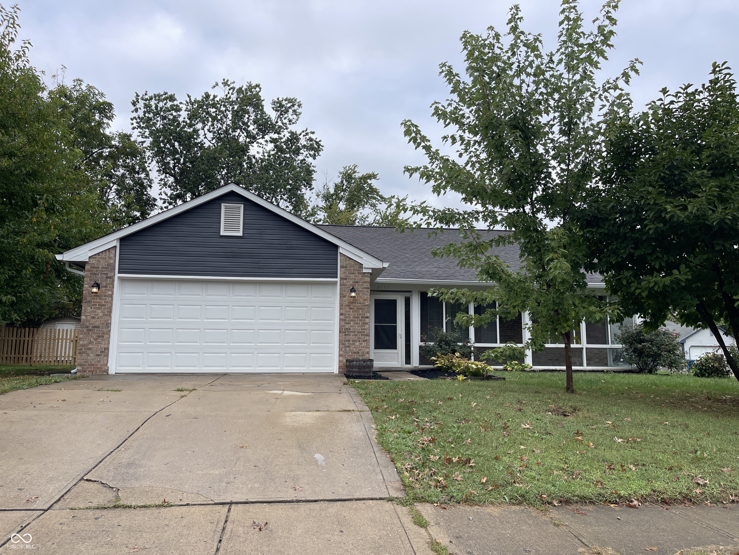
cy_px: 278
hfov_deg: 69.4
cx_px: 370
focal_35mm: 25
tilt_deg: +7.6
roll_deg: -0.4
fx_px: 534
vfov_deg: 54.9
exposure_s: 1/2165
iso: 32
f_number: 1.6
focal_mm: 5.1
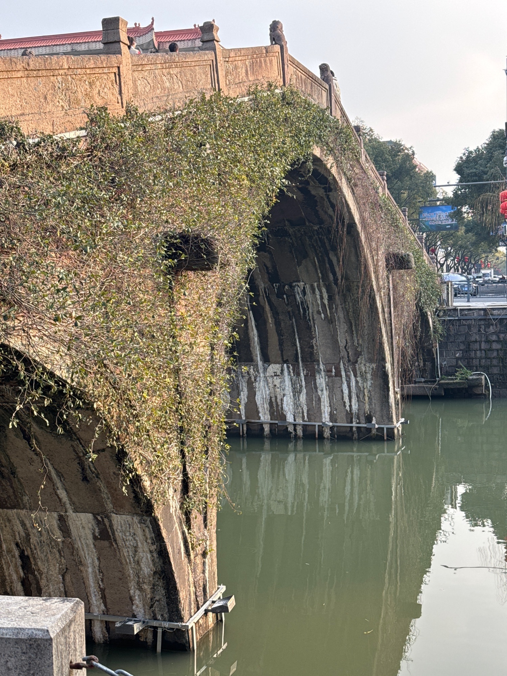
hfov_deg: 30.3
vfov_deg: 39.7
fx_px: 937
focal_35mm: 48
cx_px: 254
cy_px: 338
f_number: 1.78
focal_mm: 6.86
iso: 64
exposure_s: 1/477
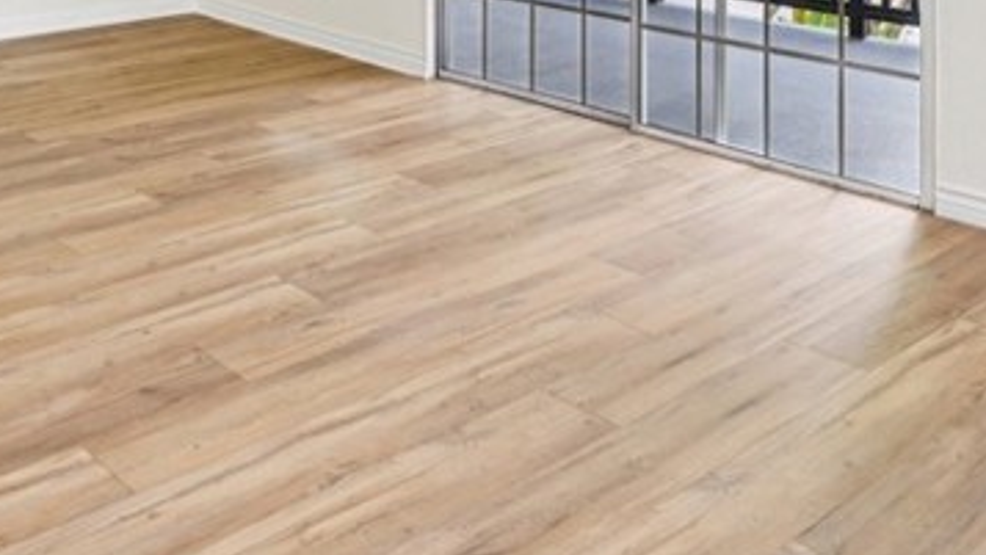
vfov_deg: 21.6
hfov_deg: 42.9
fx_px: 1255
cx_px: 467
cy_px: -237
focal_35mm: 48
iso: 400
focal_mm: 16
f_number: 8
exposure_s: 1/60
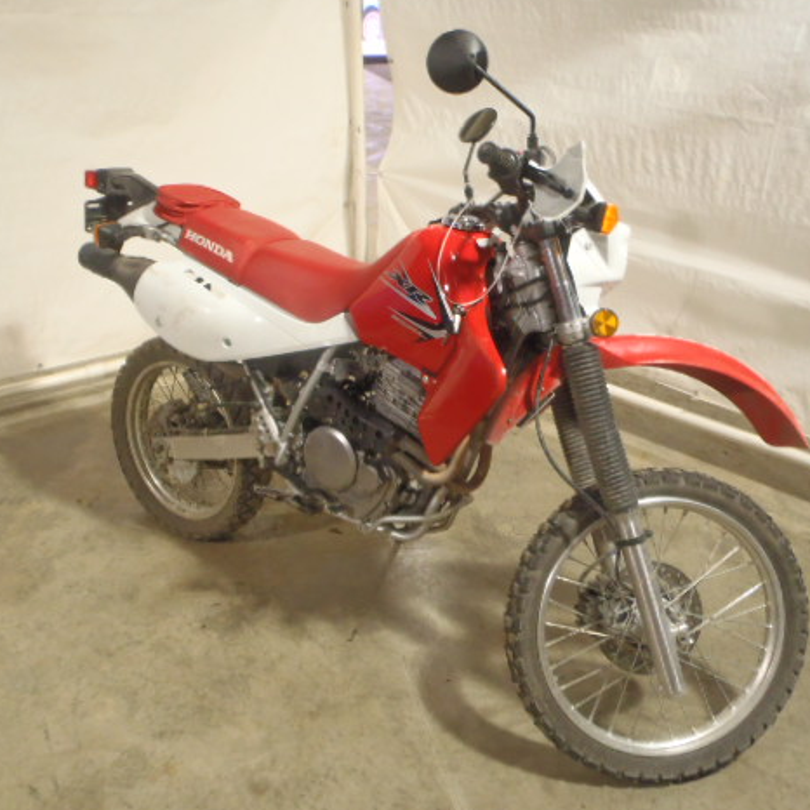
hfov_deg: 48.5
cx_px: 405
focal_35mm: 34
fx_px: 900
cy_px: 405
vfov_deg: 48.5
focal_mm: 5
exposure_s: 1/10
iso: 200
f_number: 3.5
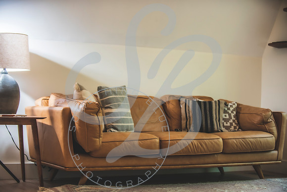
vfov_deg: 18.9
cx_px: 139
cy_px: 99
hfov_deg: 28.0
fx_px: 575
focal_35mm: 72
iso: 250
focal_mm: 70
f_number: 2.8
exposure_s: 1/160
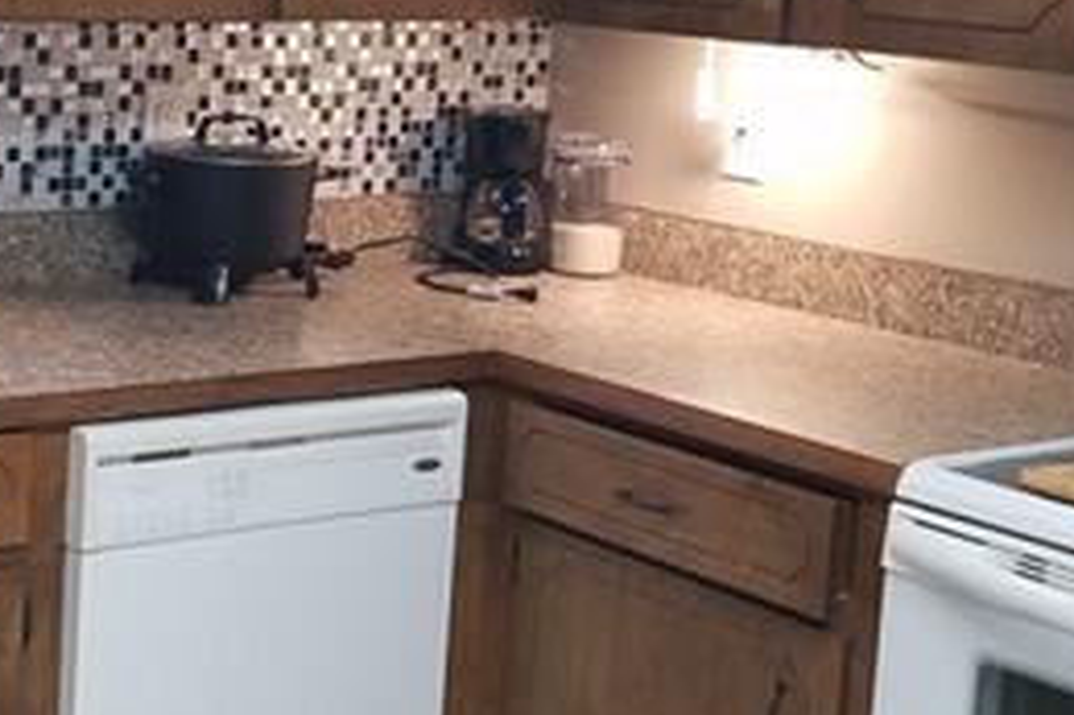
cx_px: 268
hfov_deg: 25.1
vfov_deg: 17.0
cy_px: 302
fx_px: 2385
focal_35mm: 80
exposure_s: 1/30
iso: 160
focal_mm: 4.2
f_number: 1.7
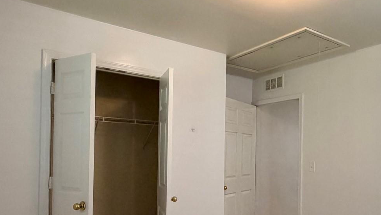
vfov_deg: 36.1
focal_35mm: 32
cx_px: 274
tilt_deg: +0.6
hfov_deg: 58.6
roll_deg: -0.5
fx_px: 323
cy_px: 152
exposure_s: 1/120
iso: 250
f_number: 2.2
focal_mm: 2.22
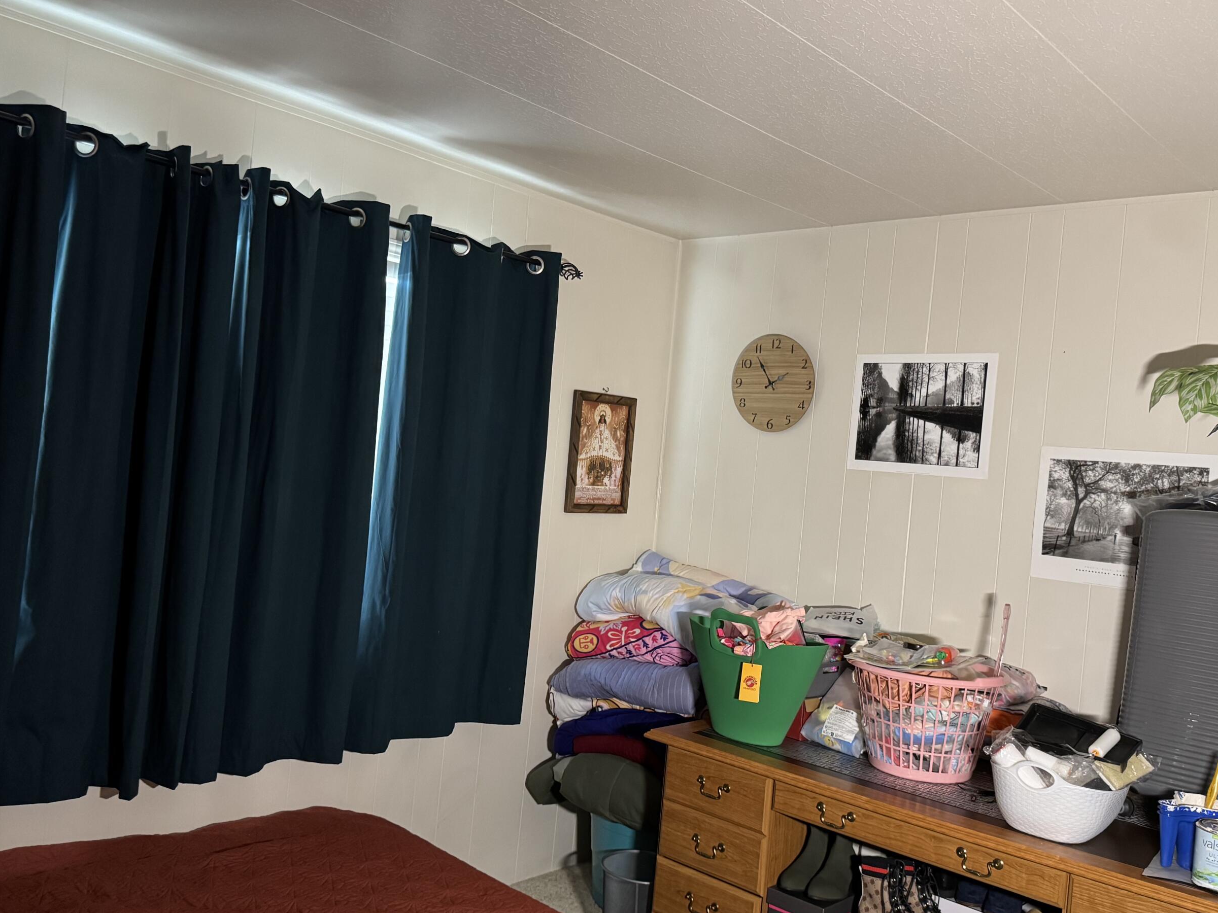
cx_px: 647
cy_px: 465
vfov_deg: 46.8
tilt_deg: +0.0
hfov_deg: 59.9
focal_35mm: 30
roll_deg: -5.7
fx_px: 1056
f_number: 1.78
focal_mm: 6.76
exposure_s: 1/40
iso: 640
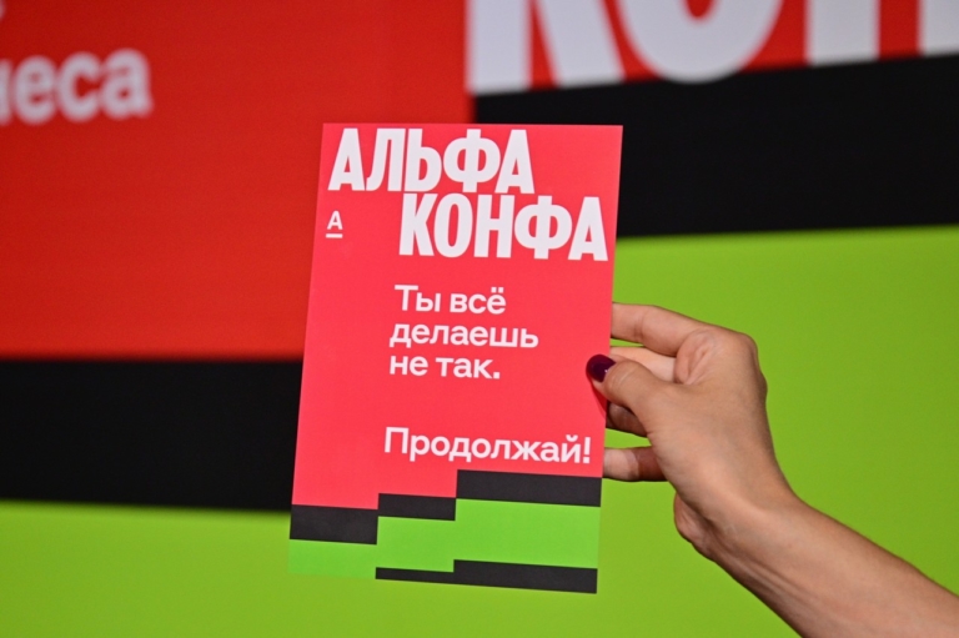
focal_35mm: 99
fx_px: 2635
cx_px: 480
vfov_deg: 13.8
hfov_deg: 20.6
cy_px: 319
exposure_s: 1/200
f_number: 5.3
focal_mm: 66
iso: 1250
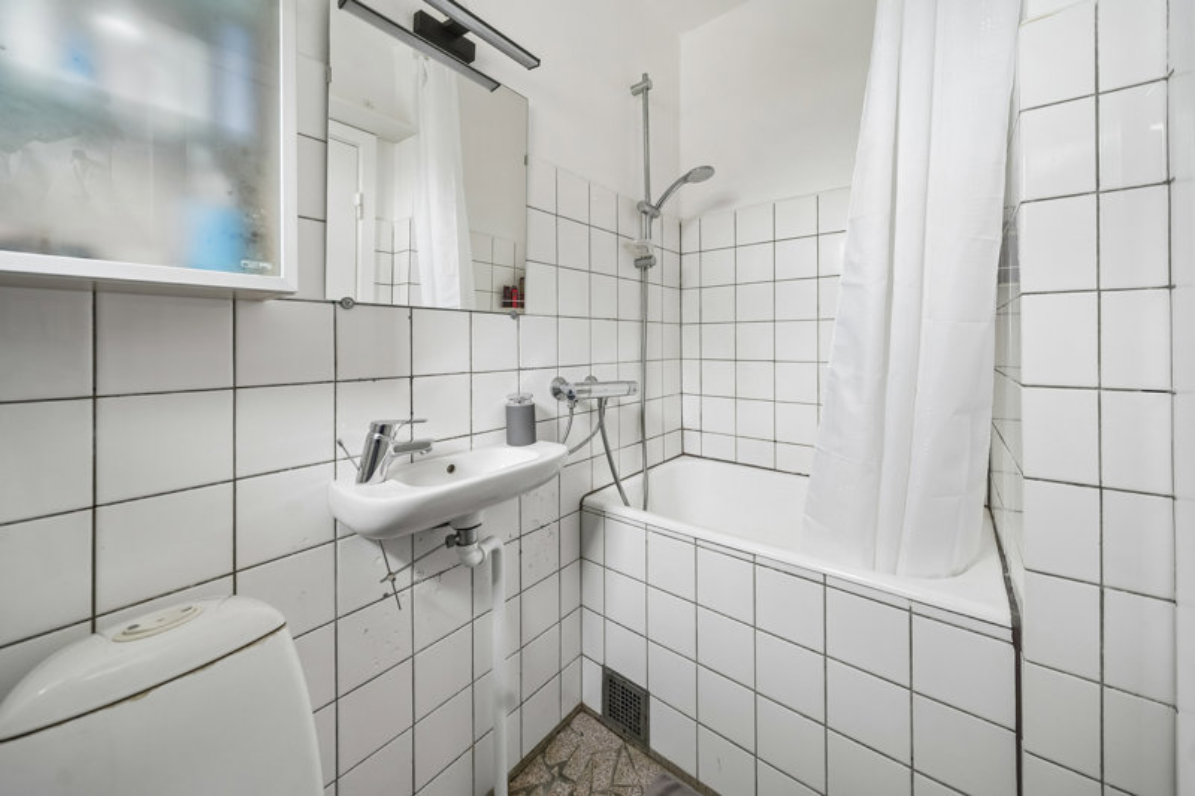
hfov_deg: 112.6
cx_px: 598
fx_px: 398
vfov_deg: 90.0
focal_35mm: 12
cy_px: 398
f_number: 5.6
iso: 200
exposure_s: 1/25
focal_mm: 12
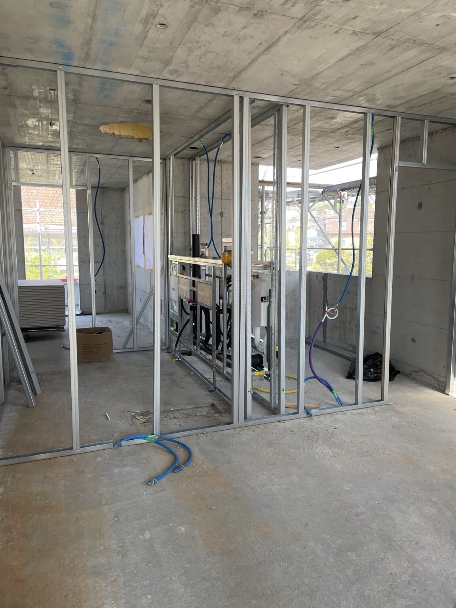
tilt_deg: -9.2
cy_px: 304
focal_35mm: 26
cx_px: 228
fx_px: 457
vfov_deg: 67.3
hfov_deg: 53.1
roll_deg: -0.4
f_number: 1.6
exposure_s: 1/157
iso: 32
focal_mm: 4.2
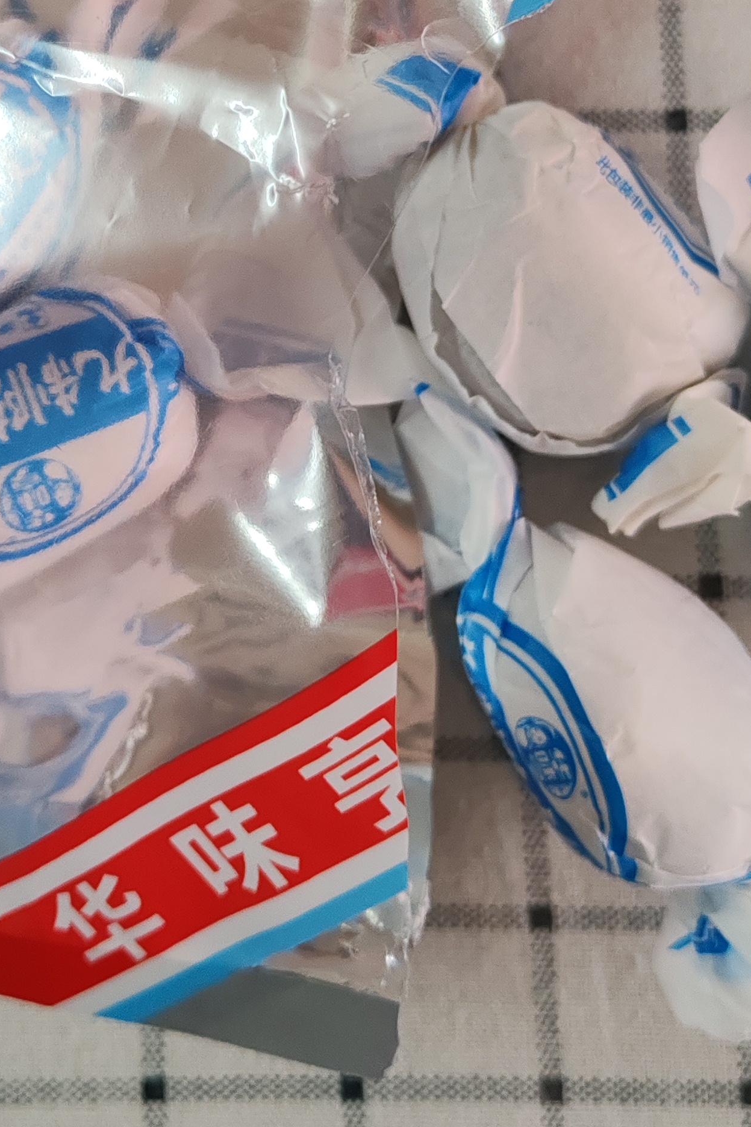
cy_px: 260
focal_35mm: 61
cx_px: 240
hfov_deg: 22.2
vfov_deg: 32.2
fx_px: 1909
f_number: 1.9
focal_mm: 6.12
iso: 1000
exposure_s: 1/100
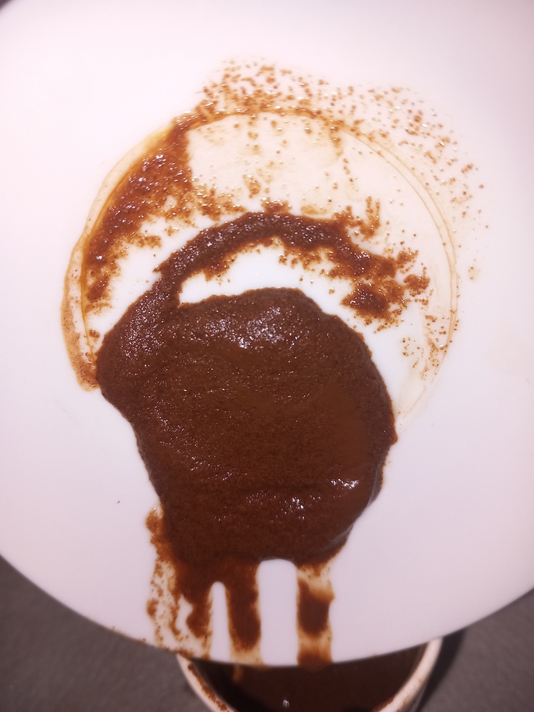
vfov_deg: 65.3
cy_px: 356
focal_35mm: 27
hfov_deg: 51.4
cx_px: 267
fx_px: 555
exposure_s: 1/100
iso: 25
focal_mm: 4
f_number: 1.8
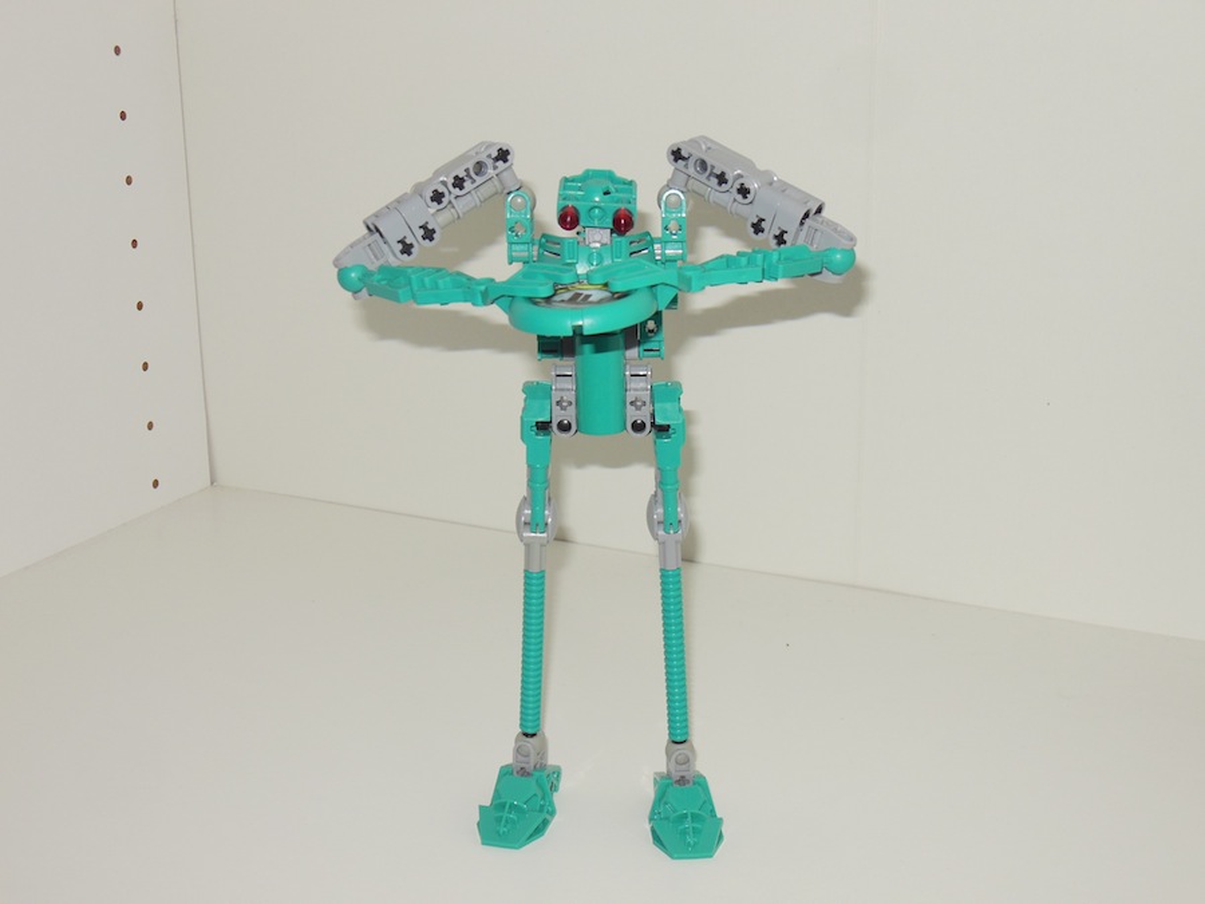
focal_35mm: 50
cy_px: 452
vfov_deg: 29.1
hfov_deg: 38.2
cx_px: 602
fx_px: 1741
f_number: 4
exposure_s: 1/60
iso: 125
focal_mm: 8.9
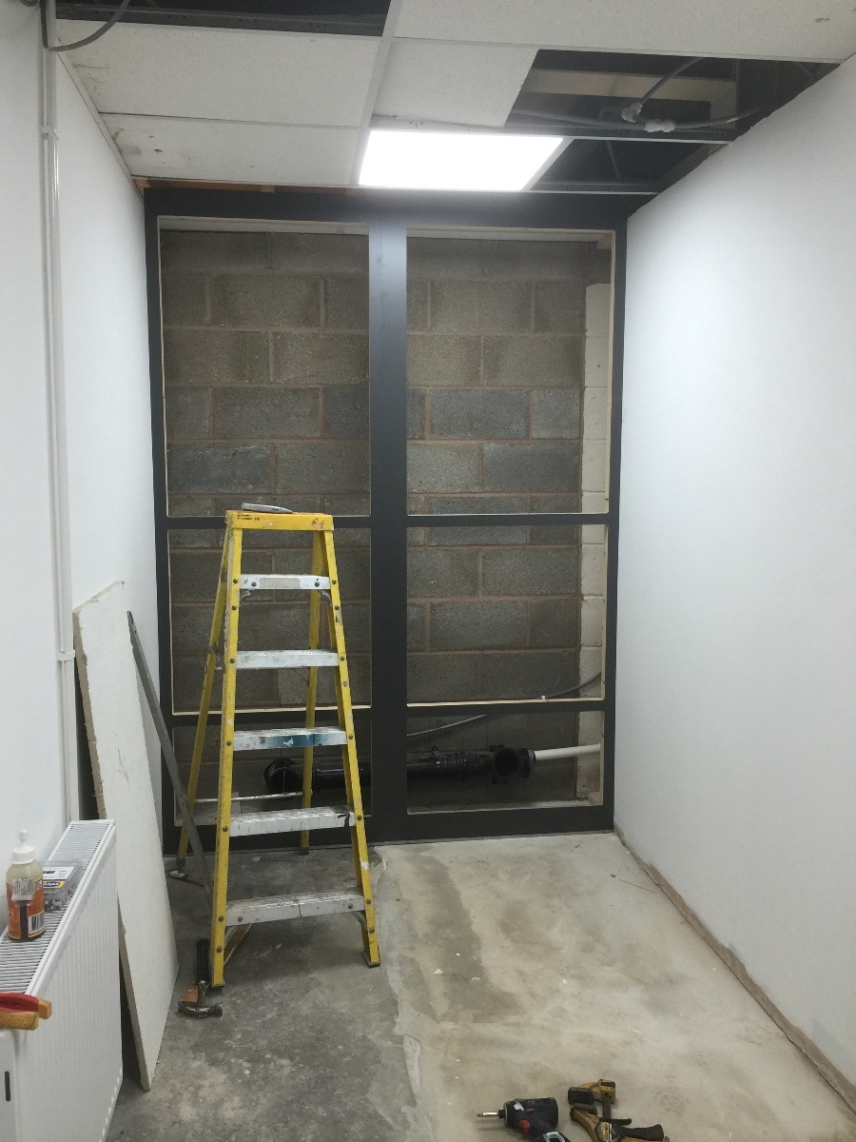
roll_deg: +1.4
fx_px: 956
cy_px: 571
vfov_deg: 61.7
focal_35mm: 29
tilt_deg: -5.7
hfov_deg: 48.2
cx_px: 428
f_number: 2.2
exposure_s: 1/33
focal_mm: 4.15
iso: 50
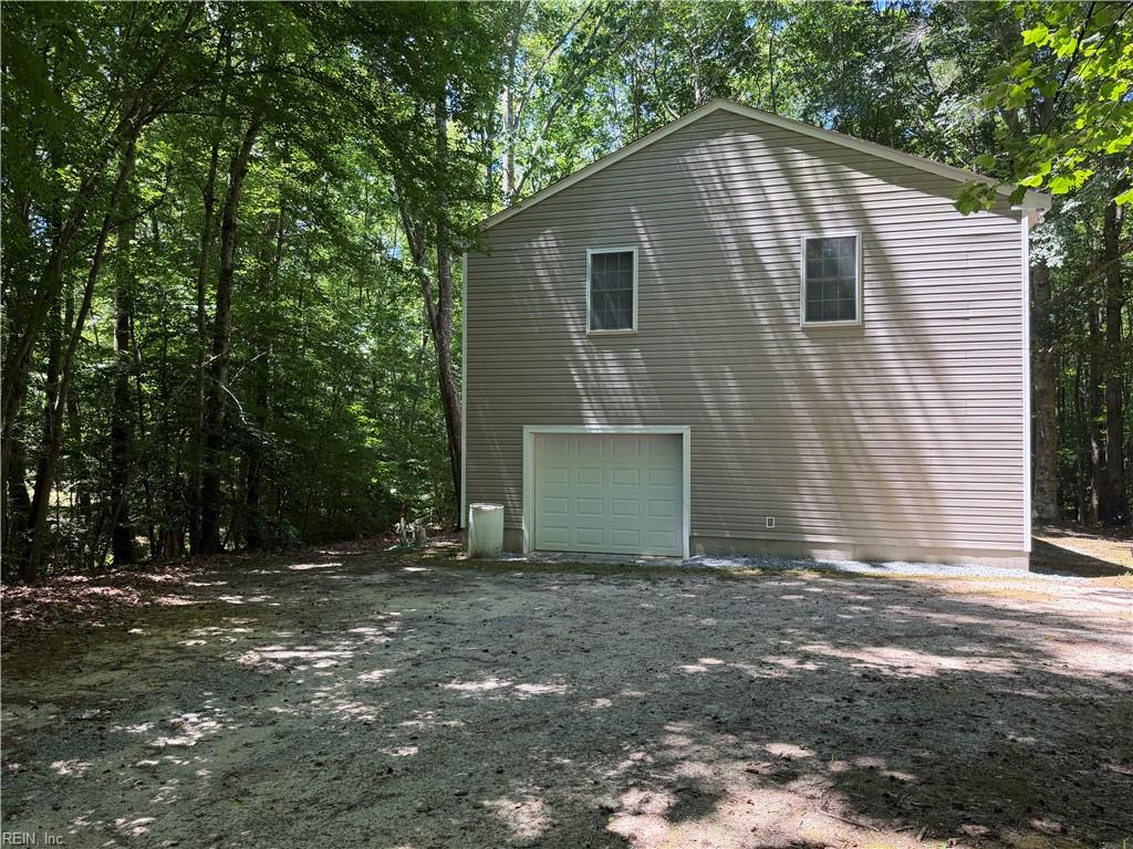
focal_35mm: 24
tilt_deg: +1.4
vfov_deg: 56.8
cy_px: 424
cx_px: 566
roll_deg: -0.6
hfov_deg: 71.6
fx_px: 786
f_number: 1.78
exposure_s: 1/322
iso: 80
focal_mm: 6.76
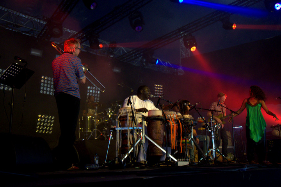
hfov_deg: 46.5
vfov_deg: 31.8
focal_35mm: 42
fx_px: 327
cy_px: 94
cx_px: 140
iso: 3200
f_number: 4
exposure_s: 1/250
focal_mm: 28
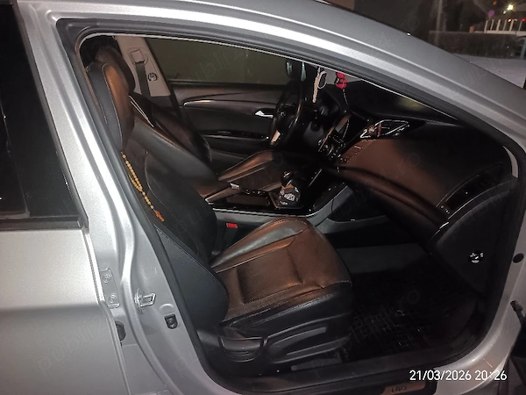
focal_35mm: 24
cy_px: 198
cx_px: 263
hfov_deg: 71.6
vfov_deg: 56.8
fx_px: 365
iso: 4279
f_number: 1.75
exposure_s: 1/16.7
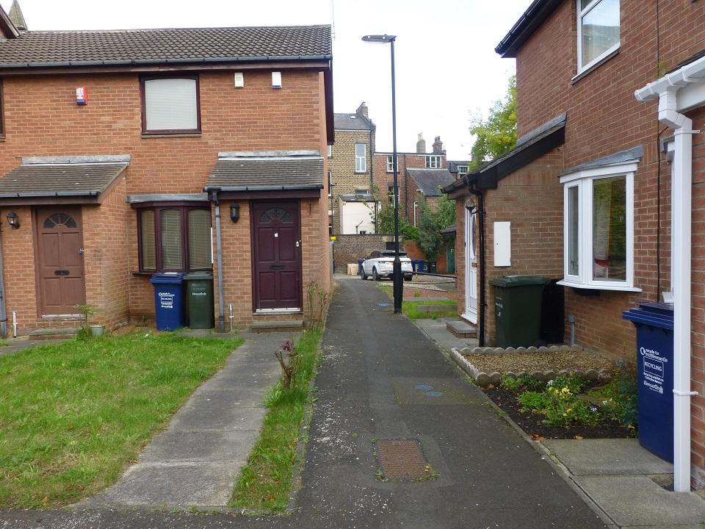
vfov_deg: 56.8
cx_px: 352
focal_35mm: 24
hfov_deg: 71.6
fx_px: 489
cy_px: 264
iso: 100
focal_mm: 4.3
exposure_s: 1/125
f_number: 4
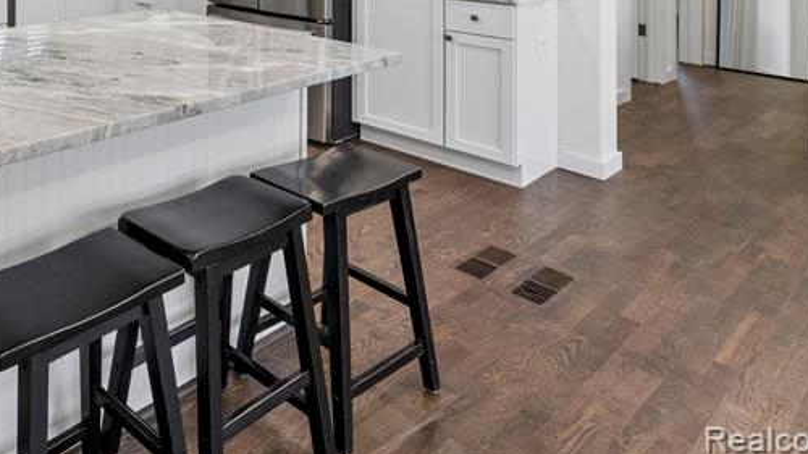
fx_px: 643
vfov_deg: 32.4
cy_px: -86
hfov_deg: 53.7
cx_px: 40
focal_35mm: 30
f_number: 13
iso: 400
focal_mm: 14
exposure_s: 1/8
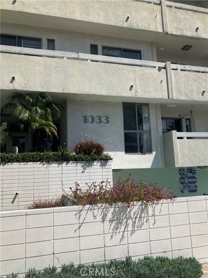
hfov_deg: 49.7
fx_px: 224
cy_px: 139
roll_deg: +1.0
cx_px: 104
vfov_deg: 63.4
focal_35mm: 28
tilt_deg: +7.5
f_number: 1.8
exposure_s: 1/3745
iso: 32
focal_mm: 3.99
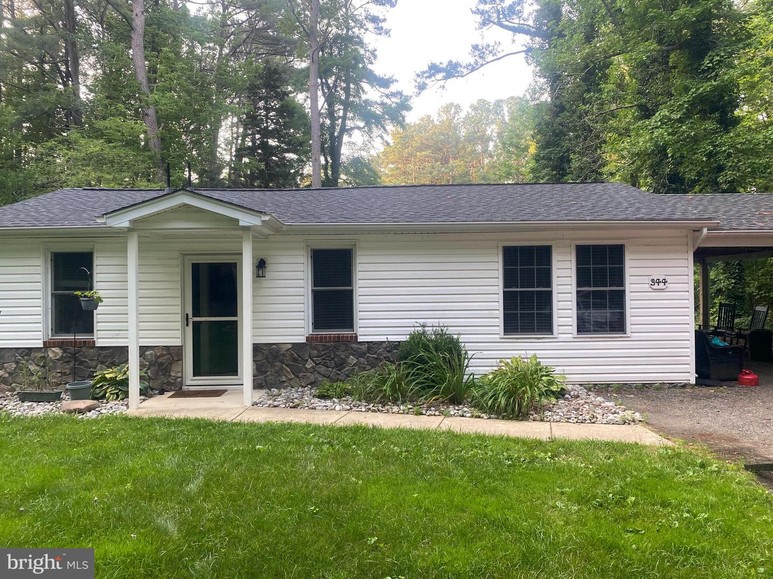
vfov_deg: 53.1
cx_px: 386
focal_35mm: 26
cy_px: 290
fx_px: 581
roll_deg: +0.9
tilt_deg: +0.4
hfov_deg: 67.3
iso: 125
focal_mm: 4.25
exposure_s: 1/81
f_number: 1.8
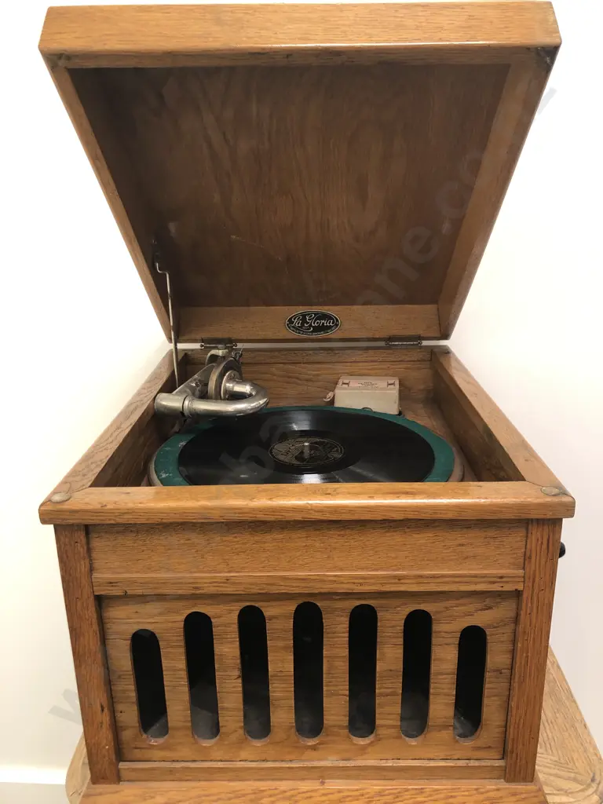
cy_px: 402
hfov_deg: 49.7
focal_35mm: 28
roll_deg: +1.5
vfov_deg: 63.4
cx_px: 302
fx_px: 650
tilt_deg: -19.8
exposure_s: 1/17
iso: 50
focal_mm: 3.99
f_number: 1.8
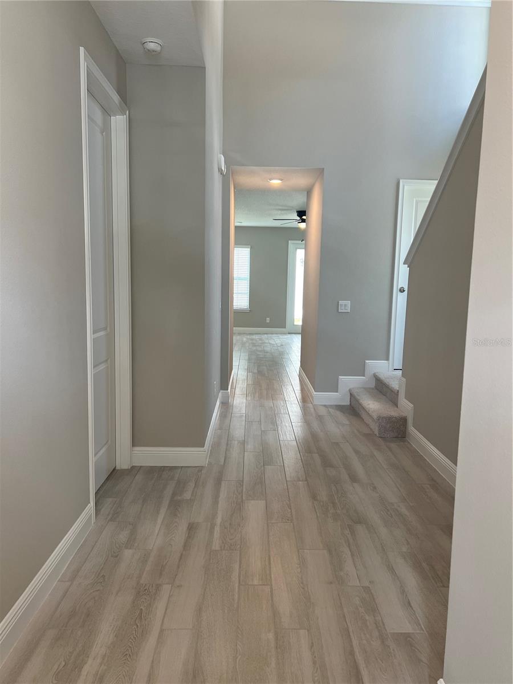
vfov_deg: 67.3
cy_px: 342
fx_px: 514
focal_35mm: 26
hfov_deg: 53.1
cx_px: 256
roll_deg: -0.6
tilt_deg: -6.9
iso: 80
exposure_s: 1/120
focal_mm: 5.7
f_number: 1.5
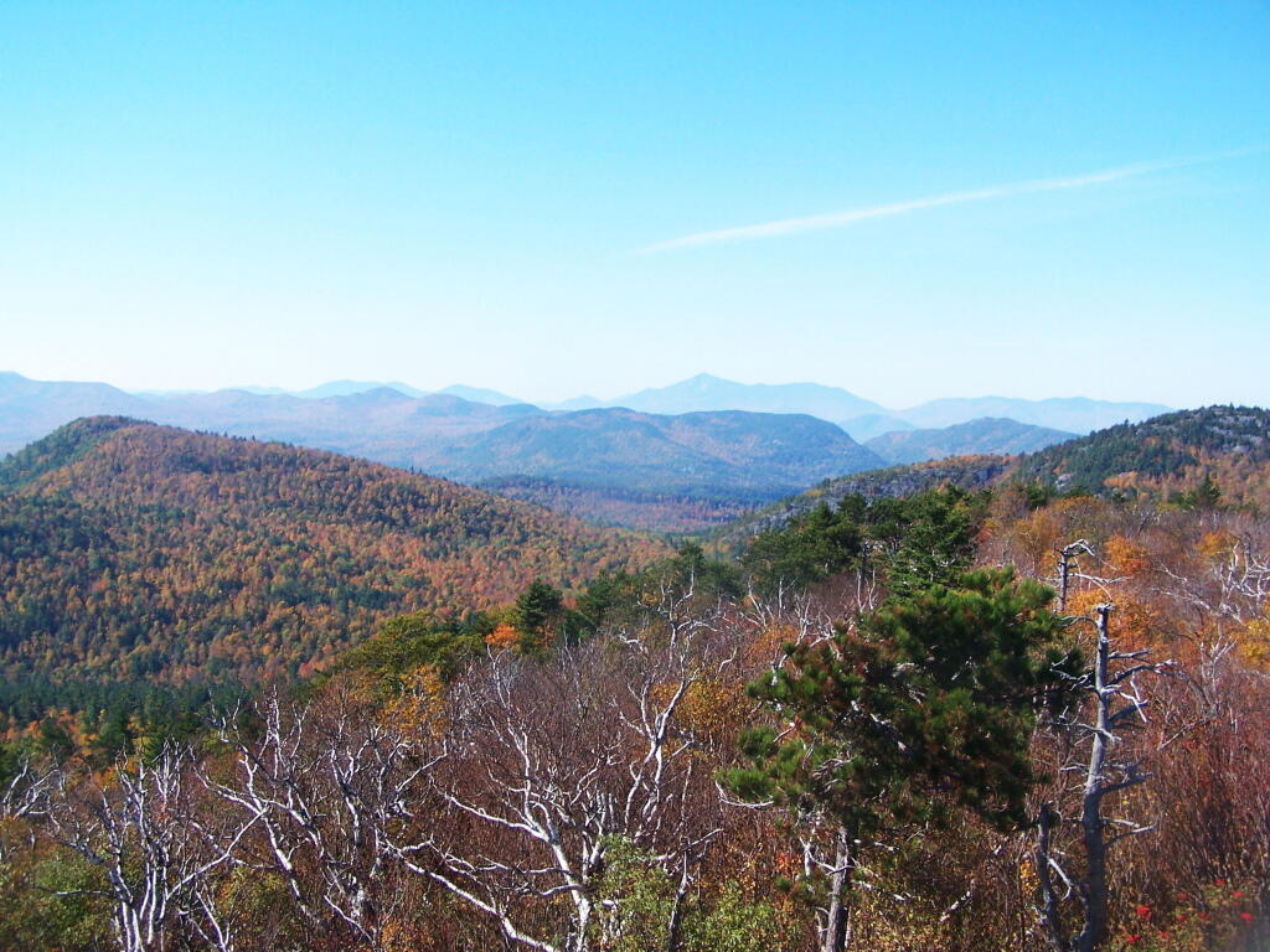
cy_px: 476
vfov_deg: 37.7
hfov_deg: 49.0
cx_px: 635
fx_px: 1394
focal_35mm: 38
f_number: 4
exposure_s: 1/640
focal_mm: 6.3
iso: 80
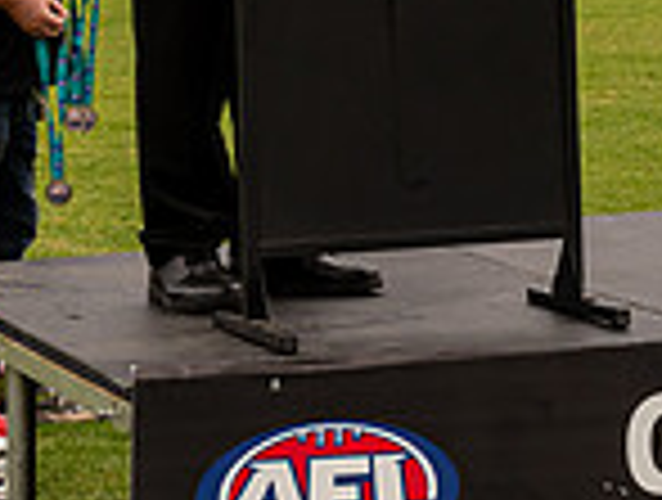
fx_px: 3738
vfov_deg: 7.5
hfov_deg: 9.8
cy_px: -313
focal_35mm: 195
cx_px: 1058
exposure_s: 1/400
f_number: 6.3
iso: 400
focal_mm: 34
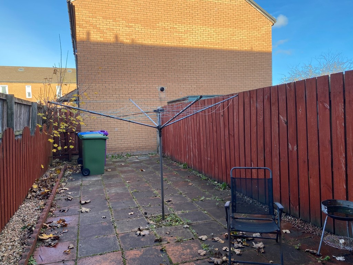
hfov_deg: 67.3
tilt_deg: -2.4
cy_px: 132
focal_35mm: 26
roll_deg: +2.0
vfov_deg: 53.1
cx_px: 176
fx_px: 265
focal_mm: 4.25
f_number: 1.8
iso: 32
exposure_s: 1/437
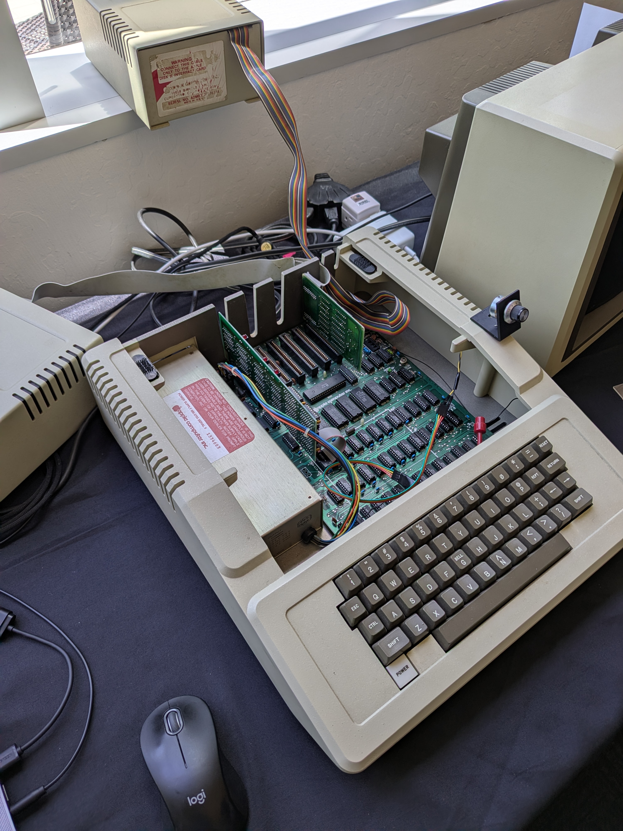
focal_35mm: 24
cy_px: 416
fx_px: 576
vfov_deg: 71.6
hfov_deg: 56.8
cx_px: 312
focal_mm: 4.53
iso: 65
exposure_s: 1/322
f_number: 1.7
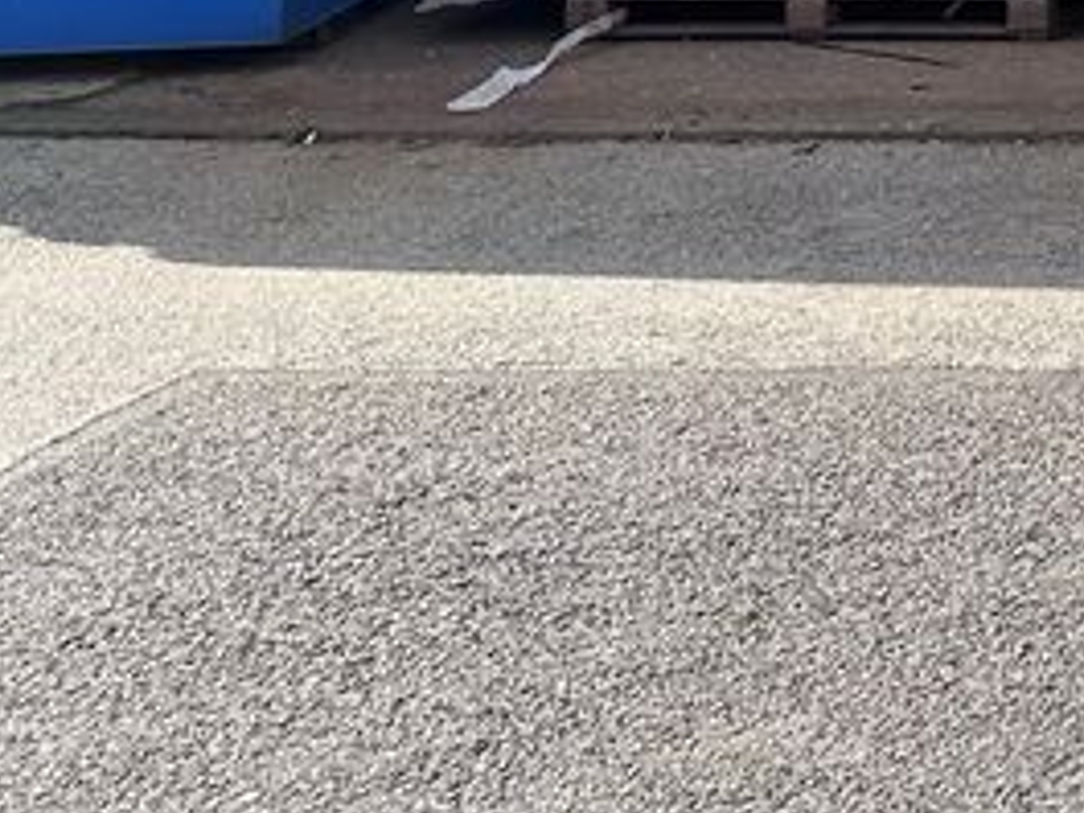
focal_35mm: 101
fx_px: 3163
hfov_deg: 15.1
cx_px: 2267
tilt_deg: +5.0
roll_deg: +0.1
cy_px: -877
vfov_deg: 12.6
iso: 80
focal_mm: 6.86
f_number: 1.78
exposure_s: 1/2732
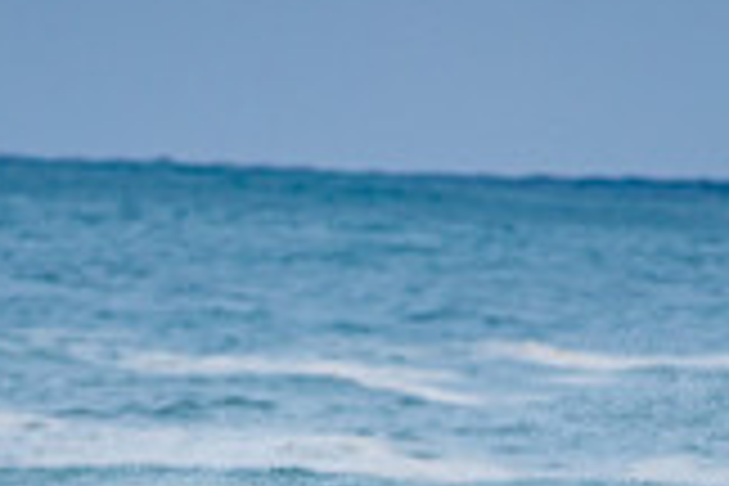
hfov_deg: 1.2
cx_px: 306
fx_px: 36143
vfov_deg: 0.8
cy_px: 839
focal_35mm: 1785
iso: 200
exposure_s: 1/800
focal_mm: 500
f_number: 5.6
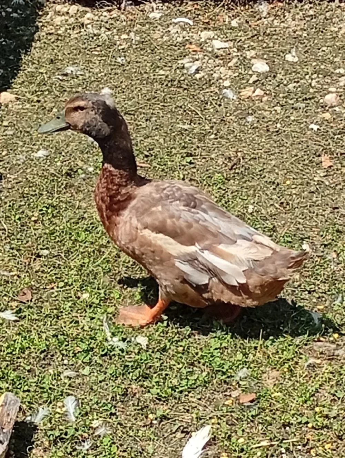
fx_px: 1630
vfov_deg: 16.0
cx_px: 172
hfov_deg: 12.1
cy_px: 229
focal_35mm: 123
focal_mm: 3.84
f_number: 1.8
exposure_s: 1/1250
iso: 51
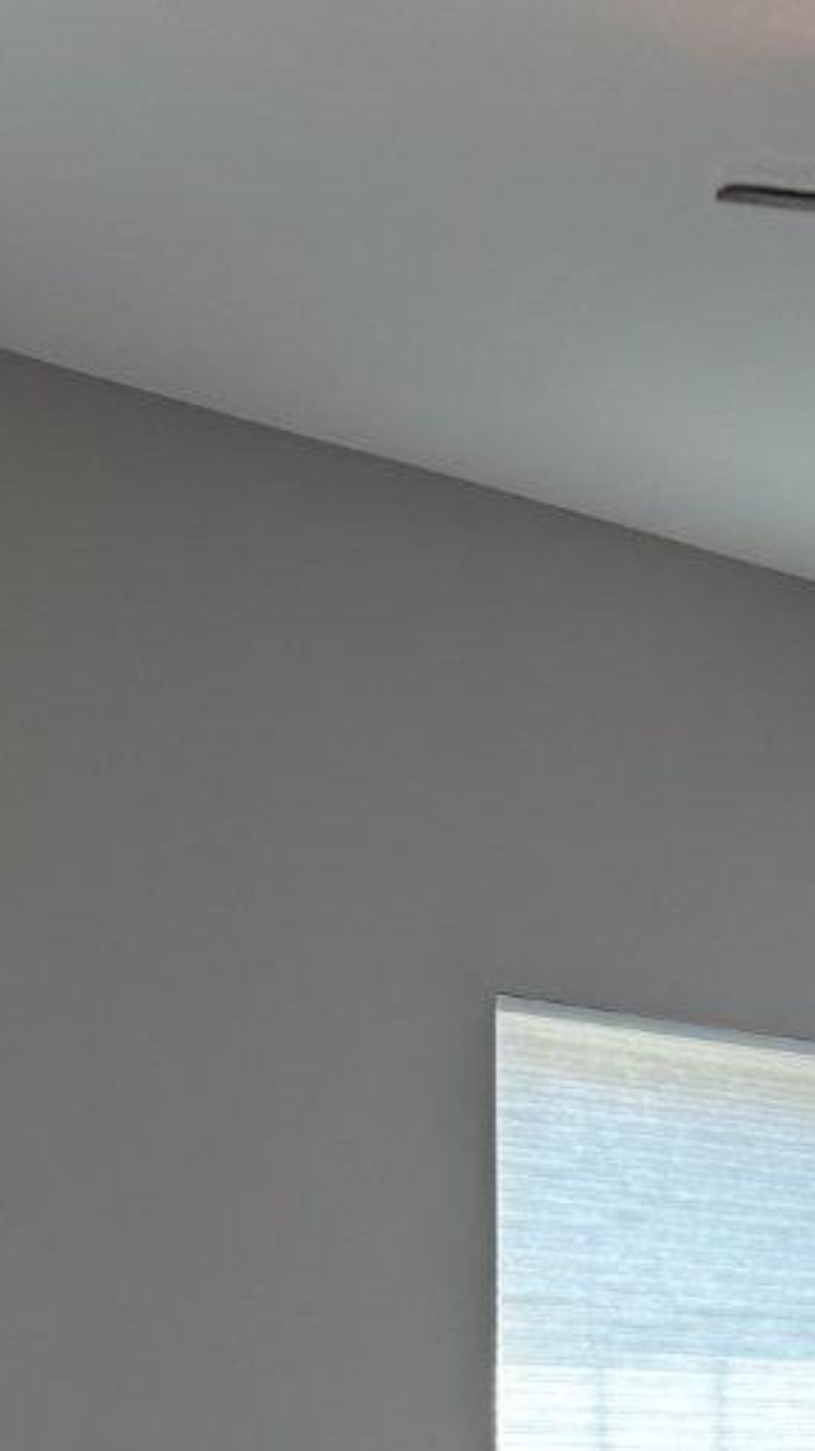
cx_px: 1416
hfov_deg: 10.1
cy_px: 1870
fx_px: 4383
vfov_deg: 17.6
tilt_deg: -4.9
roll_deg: -1.5
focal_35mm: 114
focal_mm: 5.96
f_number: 1.6
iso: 80
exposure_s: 1/120
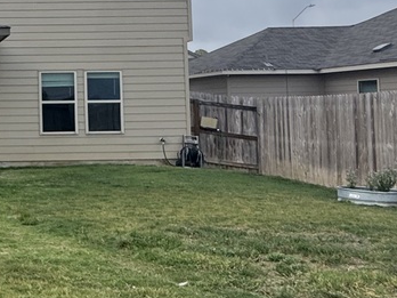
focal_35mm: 58
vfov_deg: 24.9
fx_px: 665
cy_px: 70
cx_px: -81
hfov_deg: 28.8
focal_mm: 2.22
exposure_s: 1/485
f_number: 2.2
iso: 40
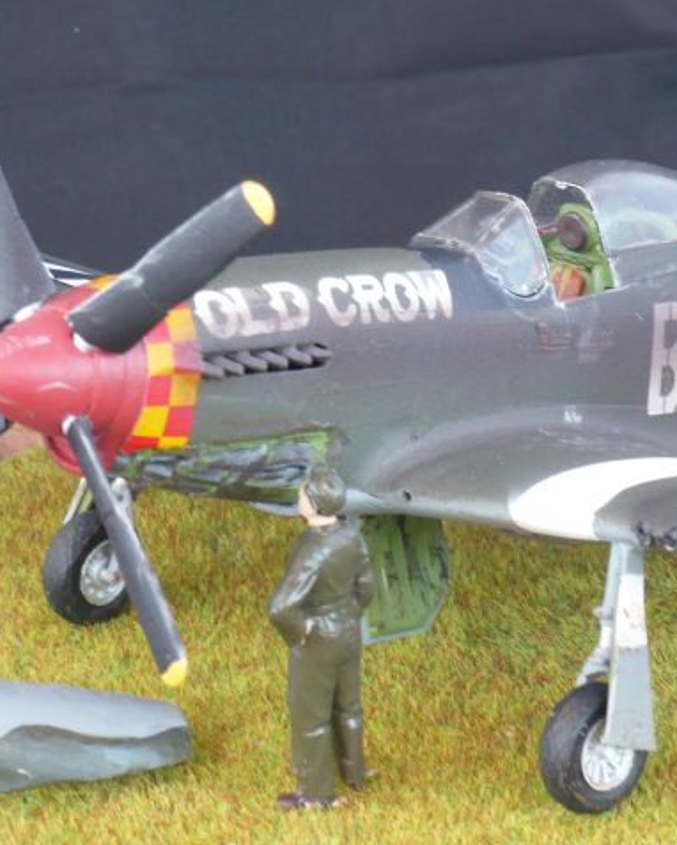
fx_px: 3930
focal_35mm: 157
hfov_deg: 9.8
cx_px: 491
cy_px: 422
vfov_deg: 12.3
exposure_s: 1/25
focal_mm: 16.4
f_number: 5.6
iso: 200
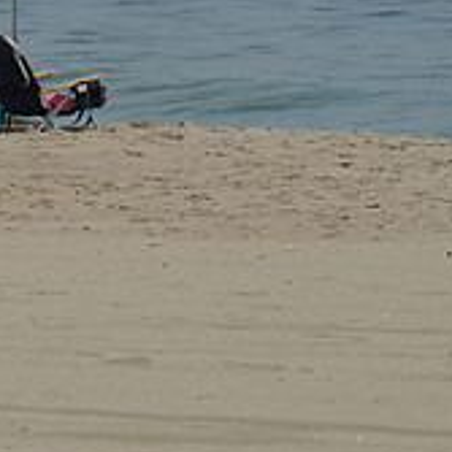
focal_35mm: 885
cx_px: -135
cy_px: -26
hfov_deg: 2.0
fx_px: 13074
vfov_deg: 2.0
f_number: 18
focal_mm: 200
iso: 200
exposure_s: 1/200
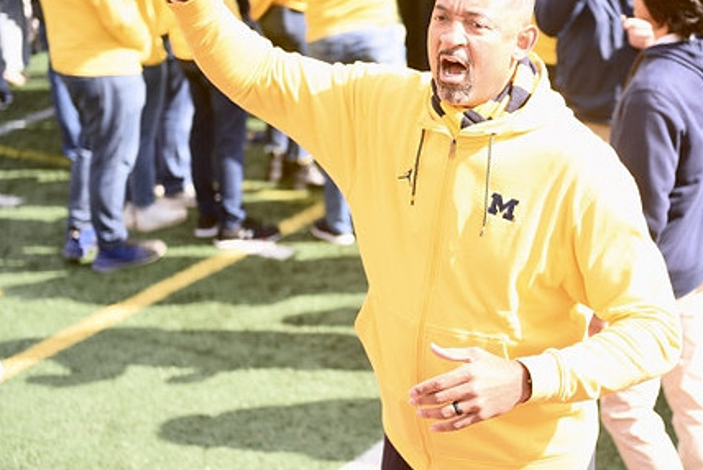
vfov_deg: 16.3
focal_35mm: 84
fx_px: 1641
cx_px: 452
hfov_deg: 24.1
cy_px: 188
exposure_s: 1/1000
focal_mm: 62
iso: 320
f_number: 2.8
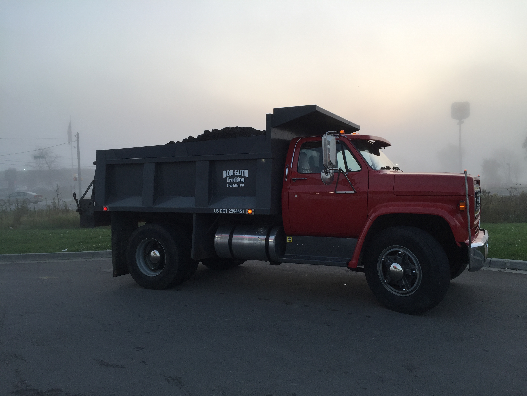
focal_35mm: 29
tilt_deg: +0.3
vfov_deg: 48.2
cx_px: 264
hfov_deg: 61.7
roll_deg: -0.5
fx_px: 442
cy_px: 198
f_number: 2.2
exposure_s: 1/196
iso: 32
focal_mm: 4.15
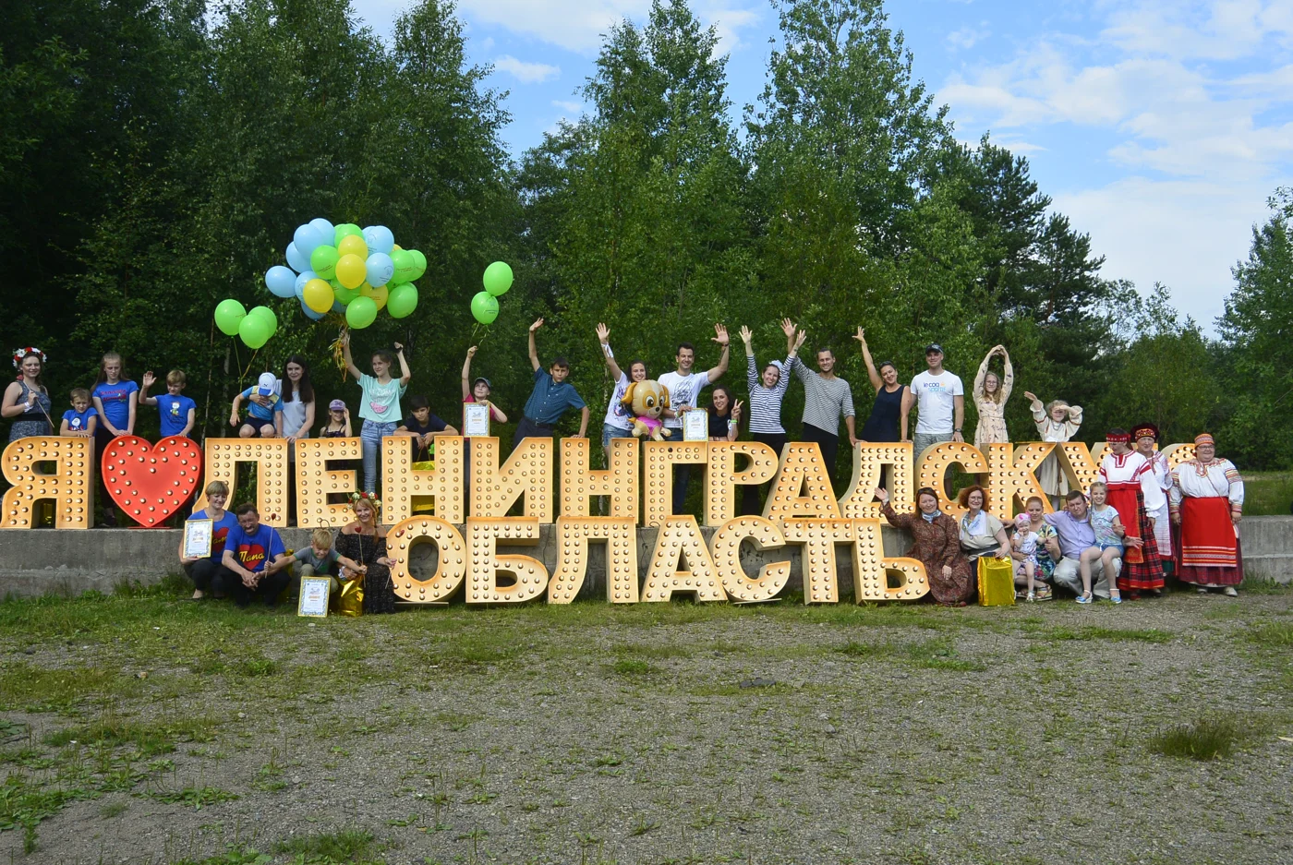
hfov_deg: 57.2
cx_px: 646
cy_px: 432
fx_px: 1187
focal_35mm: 33
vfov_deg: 40.1
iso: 100
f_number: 4.5
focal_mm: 12.5
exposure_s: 1/500
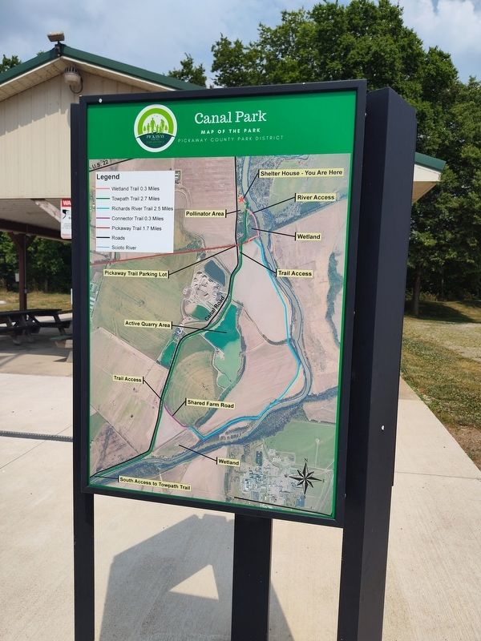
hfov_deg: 58.9
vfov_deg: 73.9
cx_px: 240
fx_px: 426
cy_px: 320
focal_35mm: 23
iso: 100
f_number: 1.8
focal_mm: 5.56
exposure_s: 1/2182
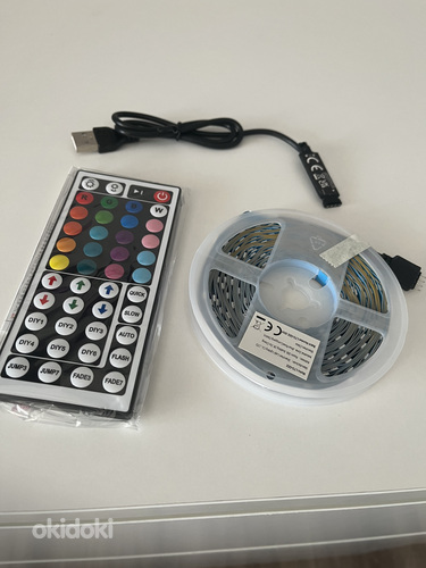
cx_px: 213
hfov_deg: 53.1
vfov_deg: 67.3
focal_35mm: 26
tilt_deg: -53.5
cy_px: 284
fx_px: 427
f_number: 1.6
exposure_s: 1/60
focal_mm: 5.1
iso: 160
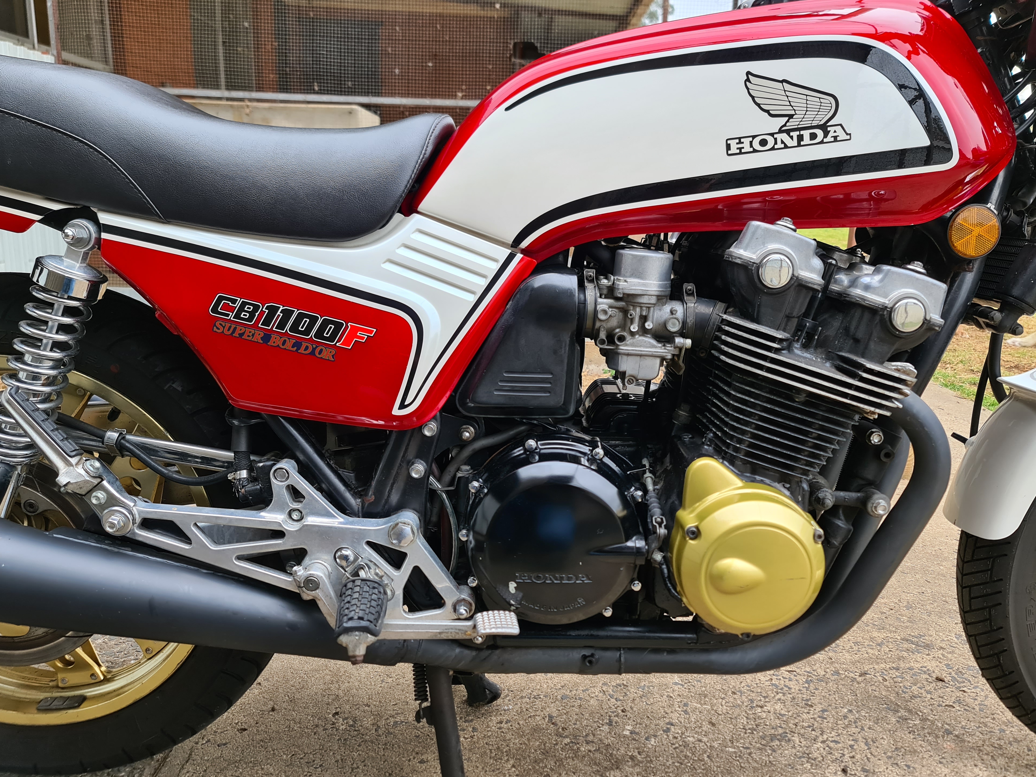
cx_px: 532
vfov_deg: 53.1
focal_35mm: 26
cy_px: 376
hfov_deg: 67.3
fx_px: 778
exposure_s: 1/100
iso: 50
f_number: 1.8
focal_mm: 7
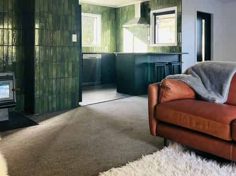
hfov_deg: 67.3
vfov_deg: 53.0
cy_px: 88
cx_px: 118
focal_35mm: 26
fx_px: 177
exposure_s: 1/60
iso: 160
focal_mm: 5.7
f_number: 1.5
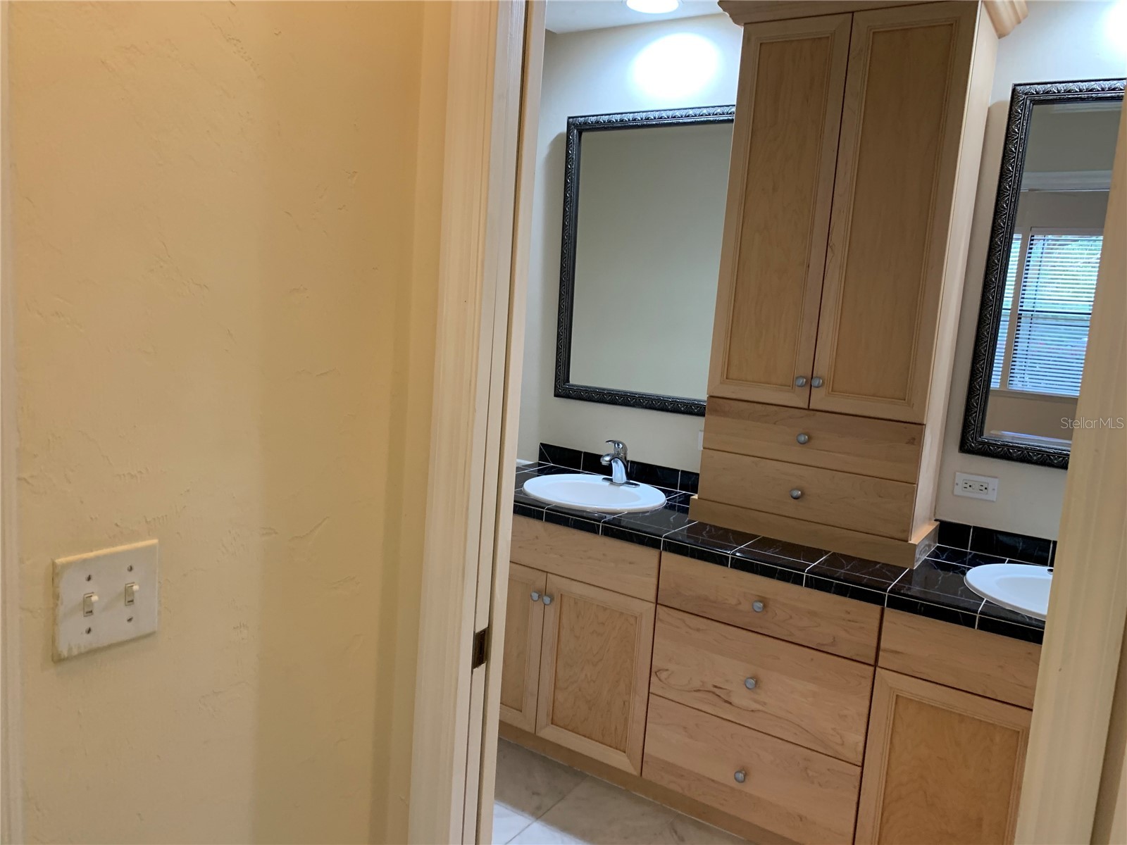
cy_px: 422
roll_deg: -4.5
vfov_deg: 53.1
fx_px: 846
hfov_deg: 67.3
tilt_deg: -7.3
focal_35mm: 26
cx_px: 564
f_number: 1.8
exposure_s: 1/60
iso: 160
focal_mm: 4.25
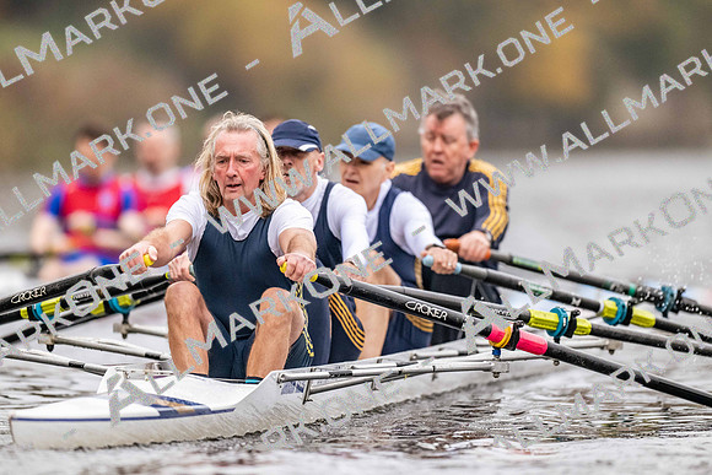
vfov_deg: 2.3
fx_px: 11869
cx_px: 356
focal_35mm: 600
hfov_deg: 3.4
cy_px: 238
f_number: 4
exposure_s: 1/2500
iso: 4500
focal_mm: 600
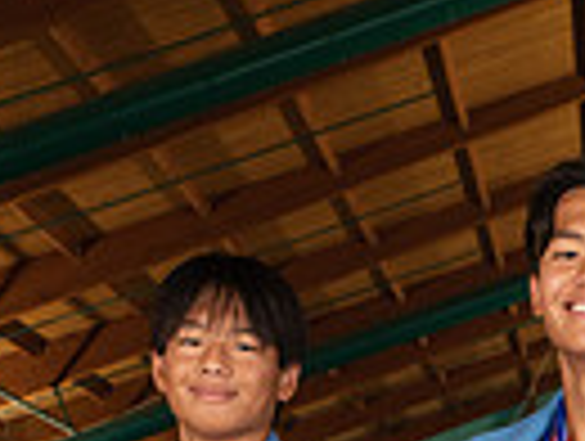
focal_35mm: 126
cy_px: 909
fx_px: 2133
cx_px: 644
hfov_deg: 15.2
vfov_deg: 10.7
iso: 800
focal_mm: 38
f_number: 7.1
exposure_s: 1/250
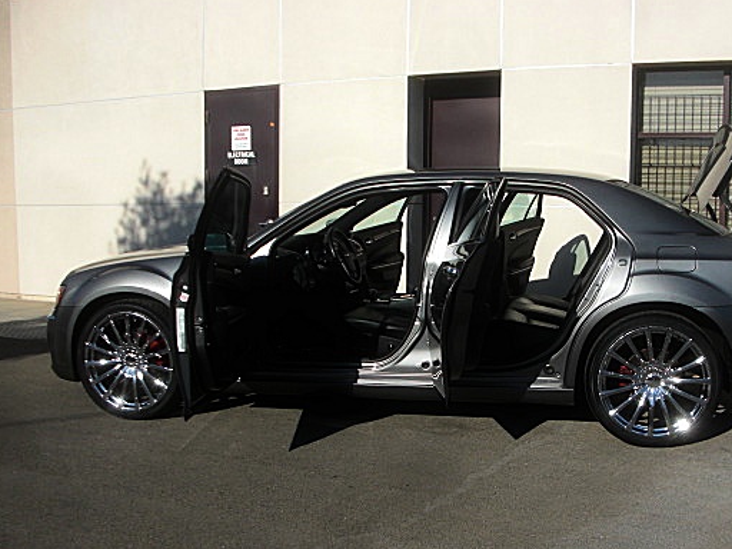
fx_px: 952
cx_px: 447
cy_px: 326
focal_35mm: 45
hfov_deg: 41.8
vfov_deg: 32.1
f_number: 7.9
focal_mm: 6.3
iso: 50
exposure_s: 1/160
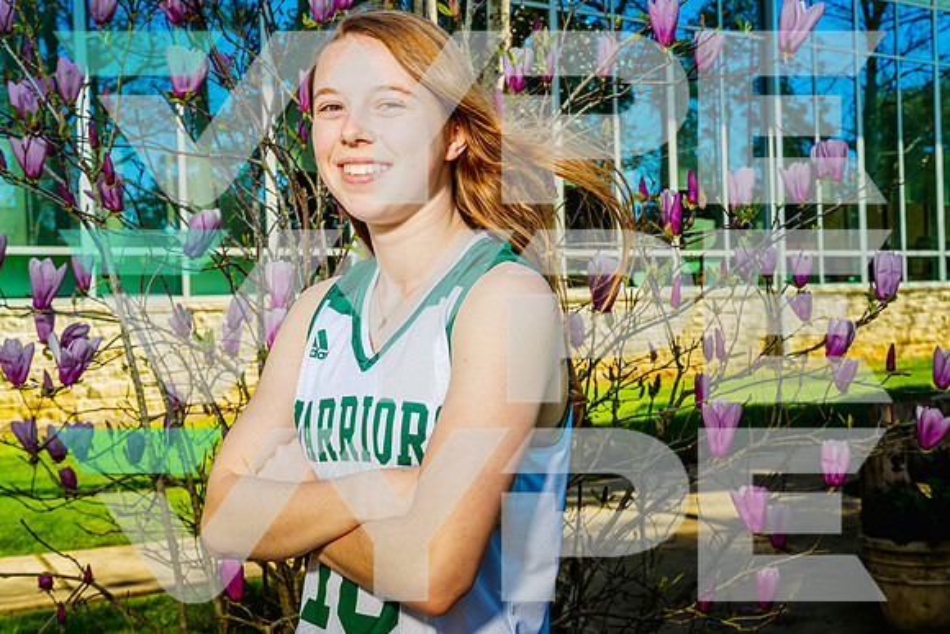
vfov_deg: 26.5
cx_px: 475
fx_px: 1346
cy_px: 317
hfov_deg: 38.9
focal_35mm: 51
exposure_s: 1/125
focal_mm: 51
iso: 100
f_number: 11
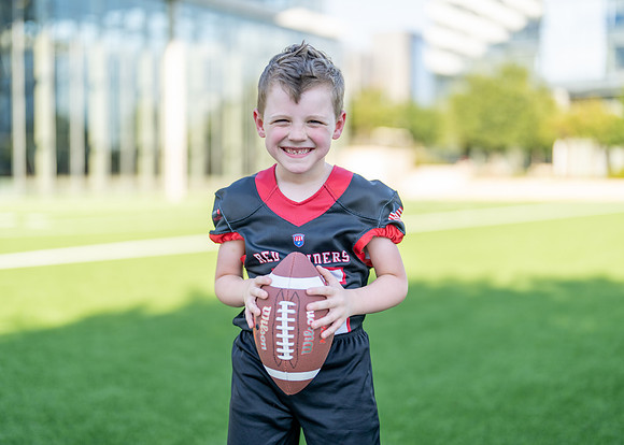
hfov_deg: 37.2
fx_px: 928
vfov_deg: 27.0
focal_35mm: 52
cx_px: 312
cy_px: 222
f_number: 1.2
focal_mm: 50
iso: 100
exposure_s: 1/2000
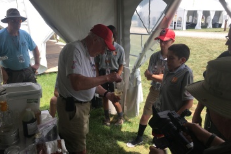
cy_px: 83
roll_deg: -1.2
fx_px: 199
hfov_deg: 60.3
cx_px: 115
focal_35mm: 31
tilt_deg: -21.1
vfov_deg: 42.3
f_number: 2.2
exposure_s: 1/565
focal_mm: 4.15
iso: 25
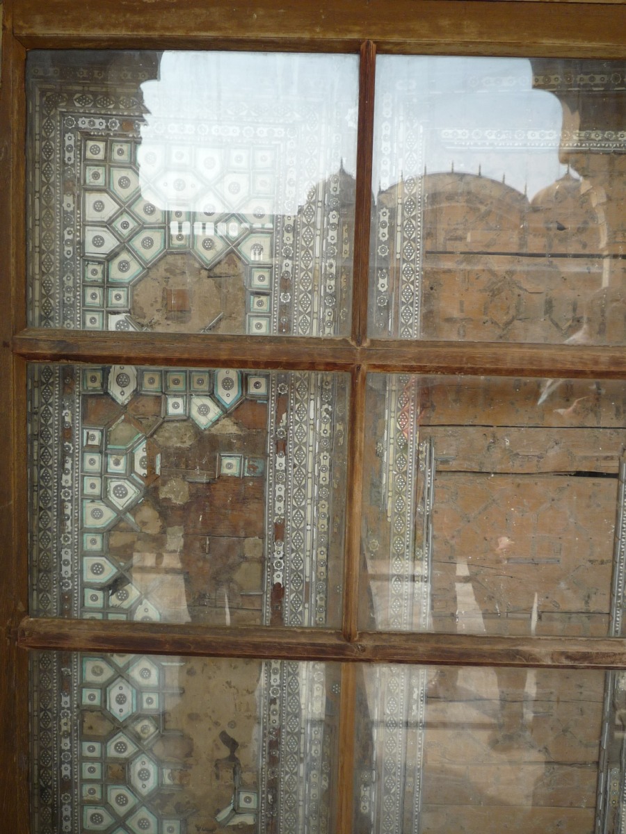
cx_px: 313
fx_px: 772
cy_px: 417
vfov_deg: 56.8
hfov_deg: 44.2
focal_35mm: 32
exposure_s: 1/200
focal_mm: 4.7
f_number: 2.9
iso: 100
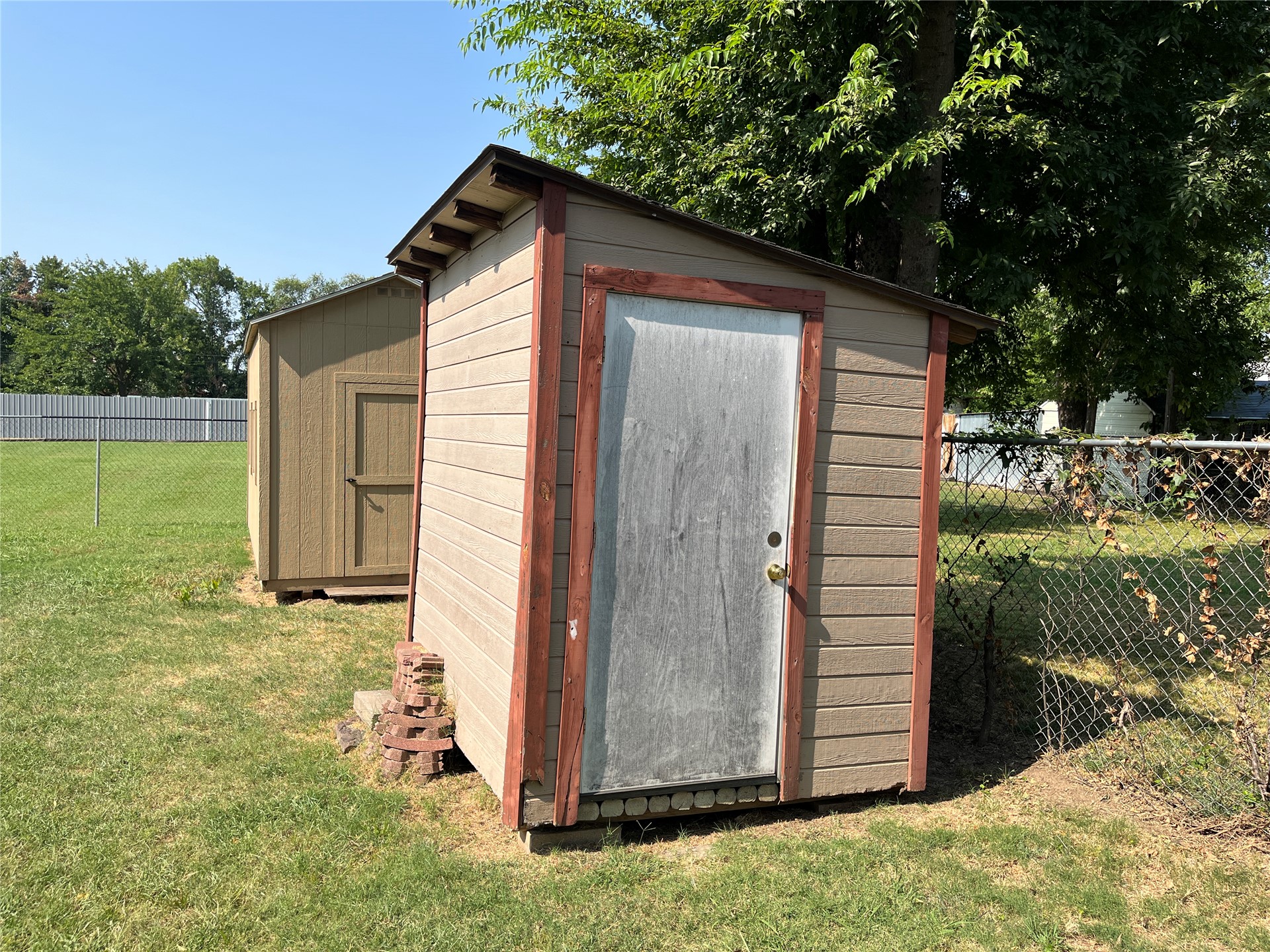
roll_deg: -0.3
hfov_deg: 67.3
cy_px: 476
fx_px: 954
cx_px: 635
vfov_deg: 53.1
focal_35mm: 26
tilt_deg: -3.1
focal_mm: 5.1
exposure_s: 1/2222
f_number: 1.6
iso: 50
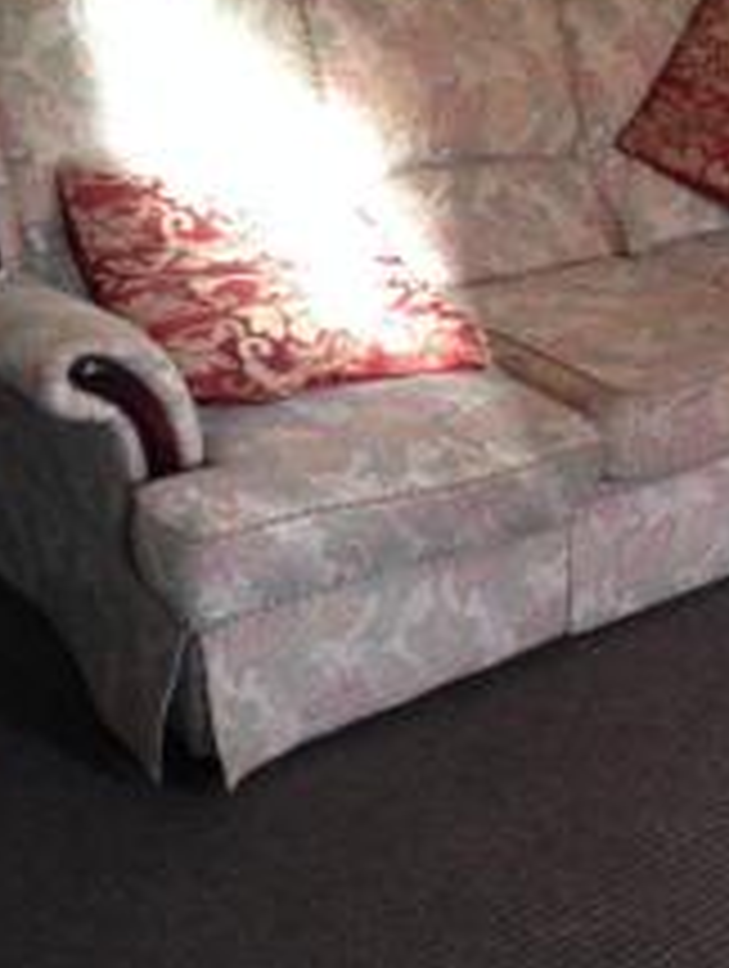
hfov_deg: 21.8
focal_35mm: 67
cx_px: 544
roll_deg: -0.4
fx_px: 1876
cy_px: 340
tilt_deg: -20.2
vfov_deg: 28.8
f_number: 2.4
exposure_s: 1/20
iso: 160
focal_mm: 4.12
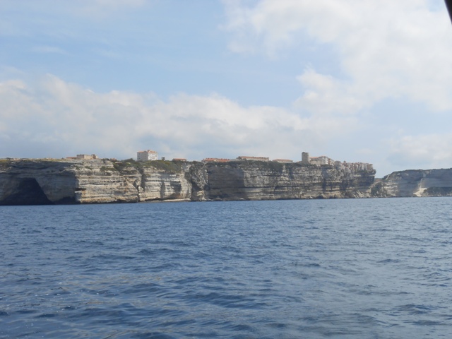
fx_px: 640
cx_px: 226
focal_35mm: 49
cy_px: 170
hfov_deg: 38.9
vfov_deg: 29.7
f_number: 4.8
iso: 80
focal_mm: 8.8
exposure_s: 1/800
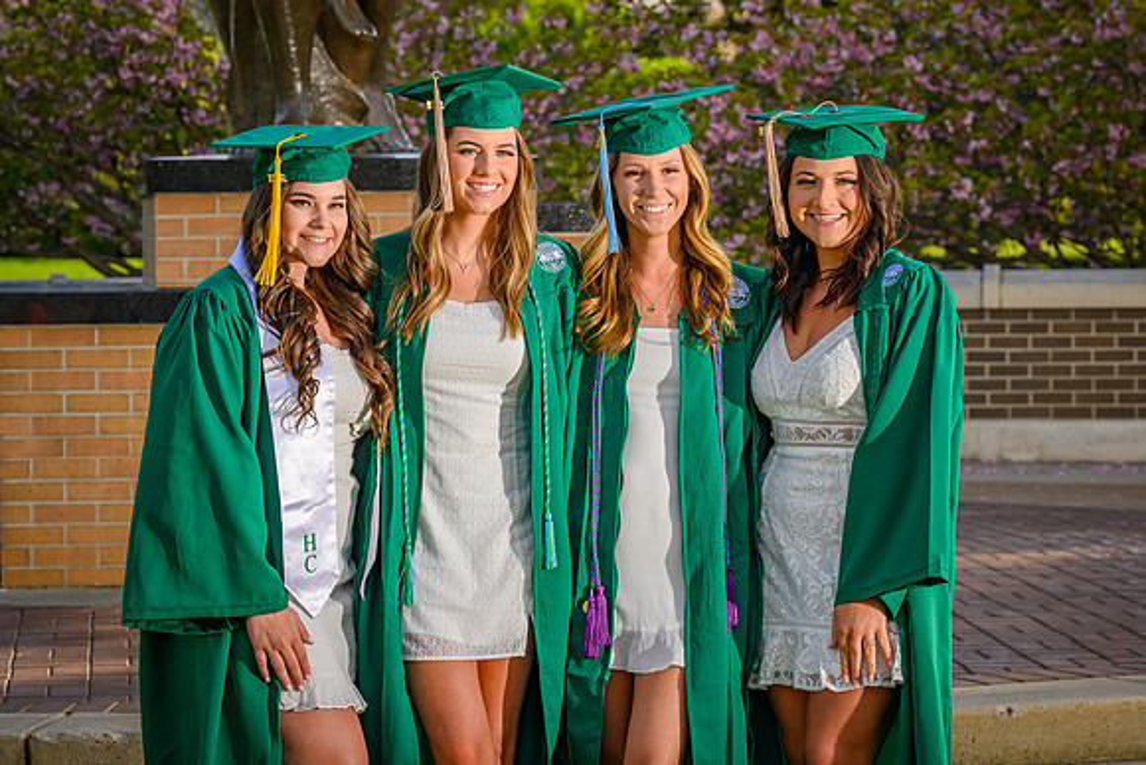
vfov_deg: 9.7
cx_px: 646
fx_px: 4495
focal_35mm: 141
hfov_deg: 14.5
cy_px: 334
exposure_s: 1/200
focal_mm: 125
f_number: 8
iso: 80
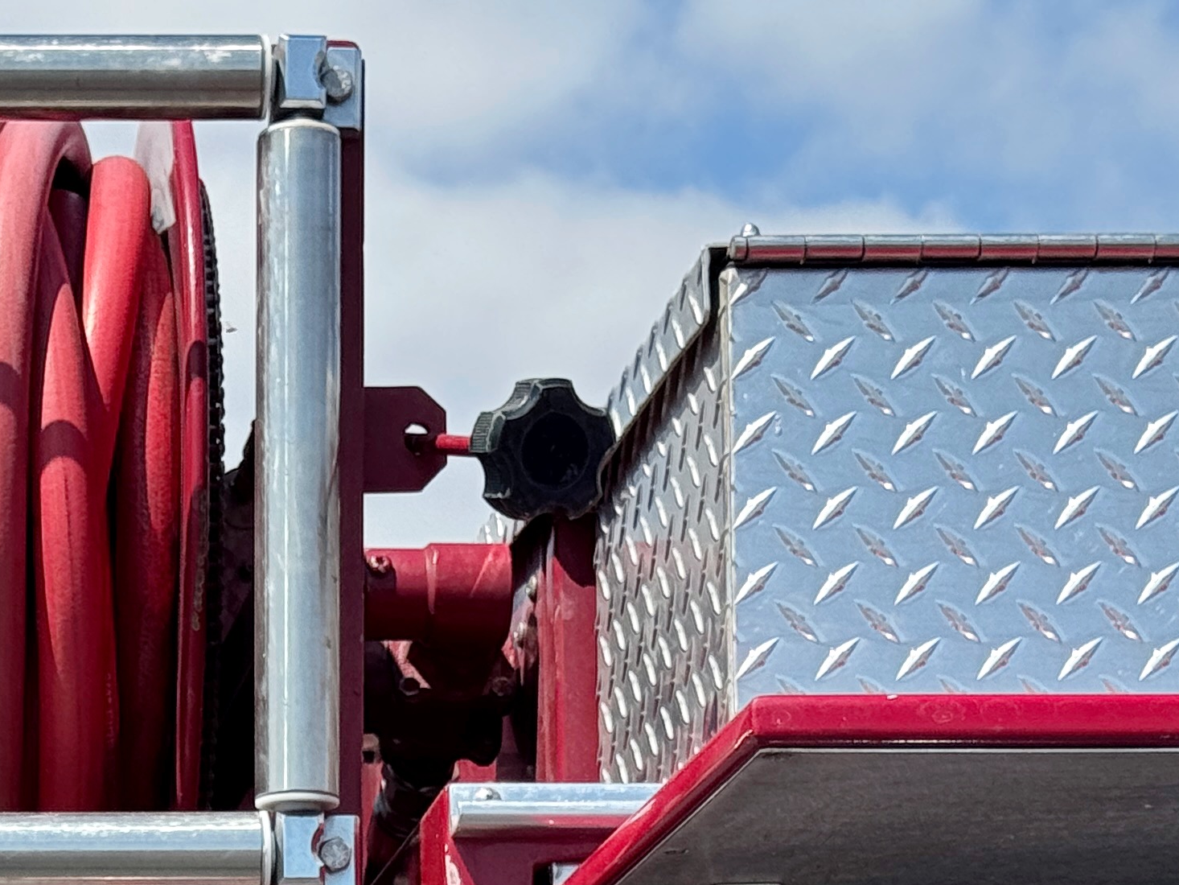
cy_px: 1152
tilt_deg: +6.5
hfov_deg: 14.5
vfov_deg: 11.0
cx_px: -187
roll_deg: -0.3
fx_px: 4497
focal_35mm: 132
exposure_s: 1/4049
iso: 64
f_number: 1.78
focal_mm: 6.76
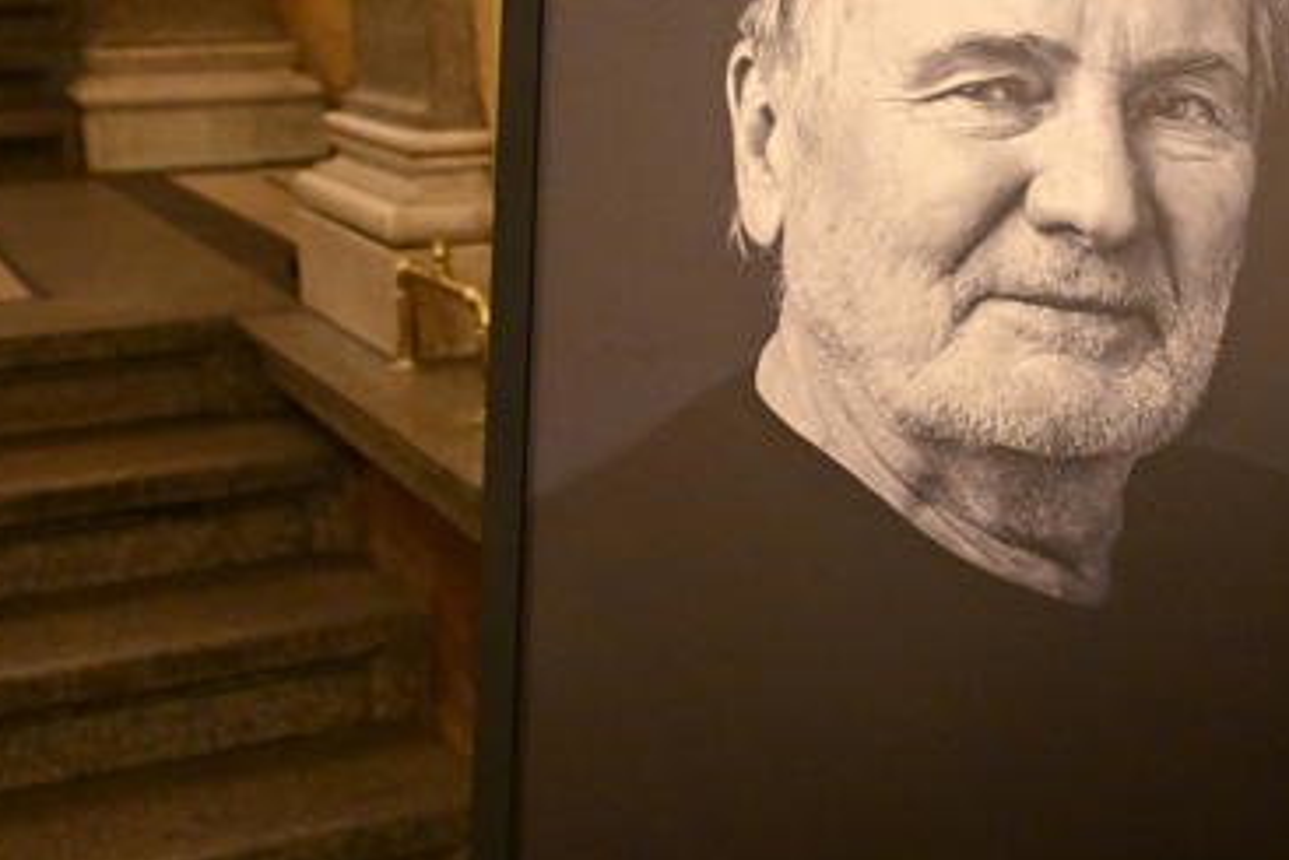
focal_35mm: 62
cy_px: 411
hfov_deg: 31.3
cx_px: 1075
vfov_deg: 21.9
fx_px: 2221
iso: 10000
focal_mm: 33
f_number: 4.5
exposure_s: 1/125
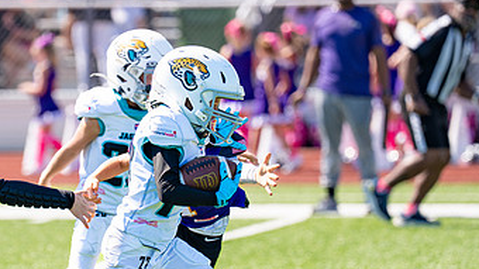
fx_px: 4571
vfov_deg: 3.4
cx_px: 150
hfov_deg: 6.0
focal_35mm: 360
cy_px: 168
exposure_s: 1/1250
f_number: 2.8
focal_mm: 164
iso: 100
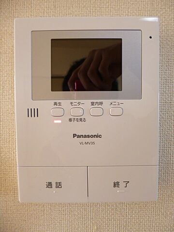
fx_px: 161
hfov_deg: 56.8
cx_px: 87
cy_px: 116
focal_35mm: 24
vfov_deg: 71.6
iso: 200
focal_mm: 4.3
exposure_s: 1/20
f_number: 2.5
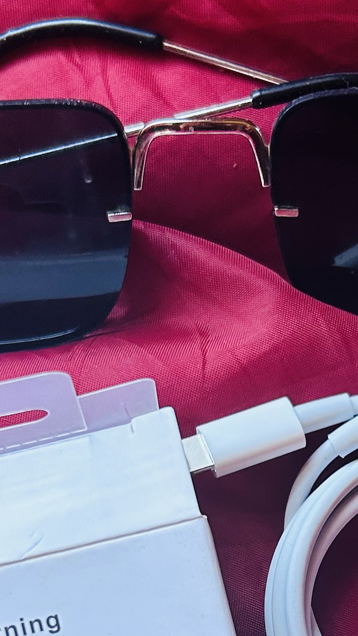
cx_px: 291
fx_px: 1300
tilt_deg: -76.8
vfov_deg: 26.2
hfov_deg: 15.6
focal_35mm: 77
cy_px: 622
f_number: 1.5
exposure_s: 1/86
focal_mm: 5.7
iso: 125
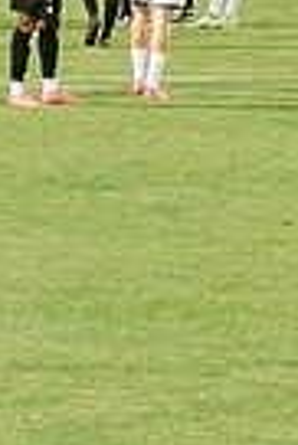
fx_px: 8979
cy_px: -34
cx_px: 1258
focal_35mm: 725
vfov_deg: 2.8
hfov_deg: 1.9
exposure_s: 1/160
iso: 2000
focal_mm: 70
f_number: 4
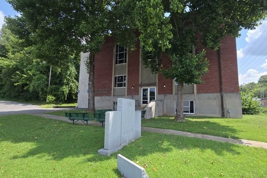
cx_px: 143
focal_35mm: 17
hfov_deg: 93.1
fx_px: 126
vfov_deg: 70.4
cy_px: 93
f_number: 2.2
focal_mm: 2.2
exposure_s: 1/1272
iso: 50
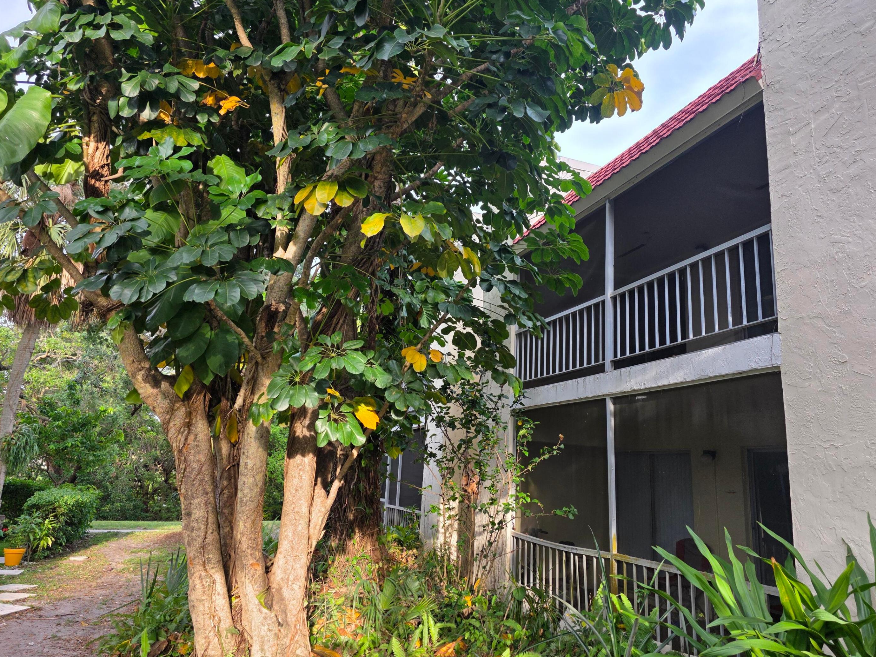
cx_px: 446
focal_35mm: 24
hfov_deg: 71.6
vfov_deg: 56.8
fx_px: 607
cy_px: 335
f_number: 1.7
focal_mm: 6.3
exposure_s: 1/180
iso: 50
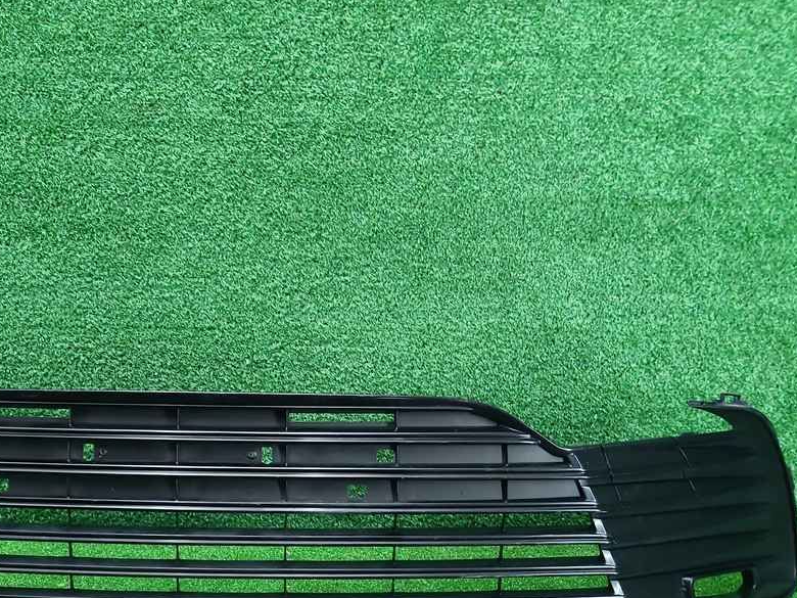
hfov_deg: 38.9
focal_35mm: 48
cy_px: 499
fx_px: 1105
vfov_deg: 29.4
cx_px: 230
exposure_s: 1/50
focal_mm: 5.4
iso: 292
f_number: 1.8
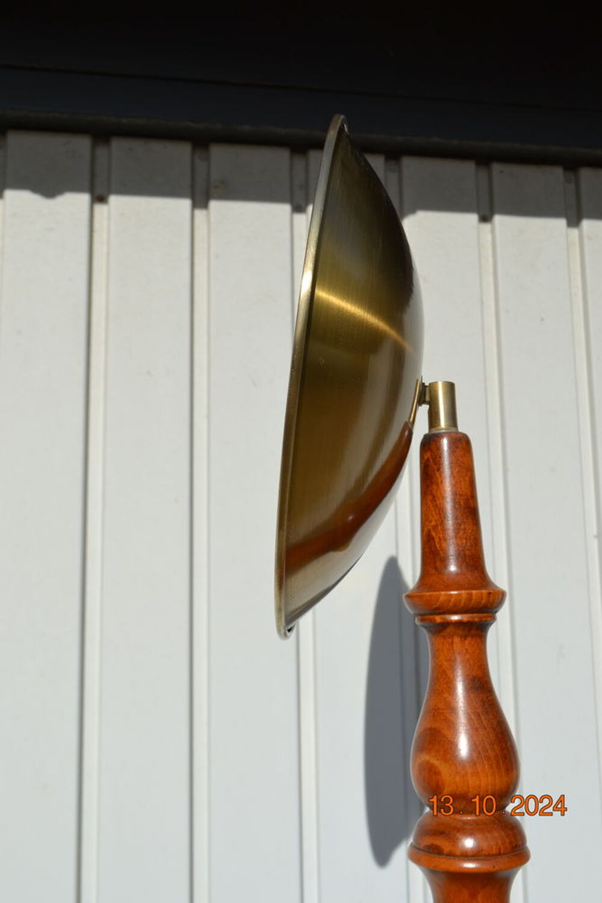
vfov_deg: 53.1
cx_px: 301
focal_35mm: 36
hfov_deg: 36.9
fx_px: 903
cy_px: 452
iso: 100
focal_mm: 24
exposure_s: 1/320
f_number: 9
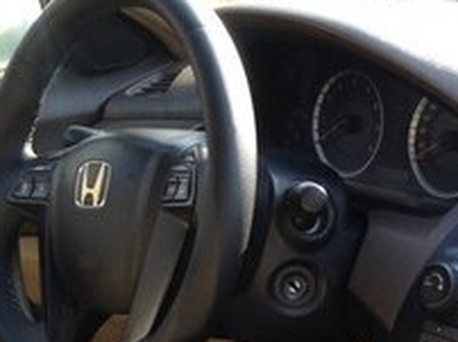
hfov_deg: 17.7
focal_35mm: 108
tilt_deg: -27.1
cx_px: 478
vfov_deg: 13.3
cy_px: 404
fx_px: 1427
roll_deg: +7.7
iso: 64
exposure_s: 1/120
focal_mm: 4.12
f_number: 2.4
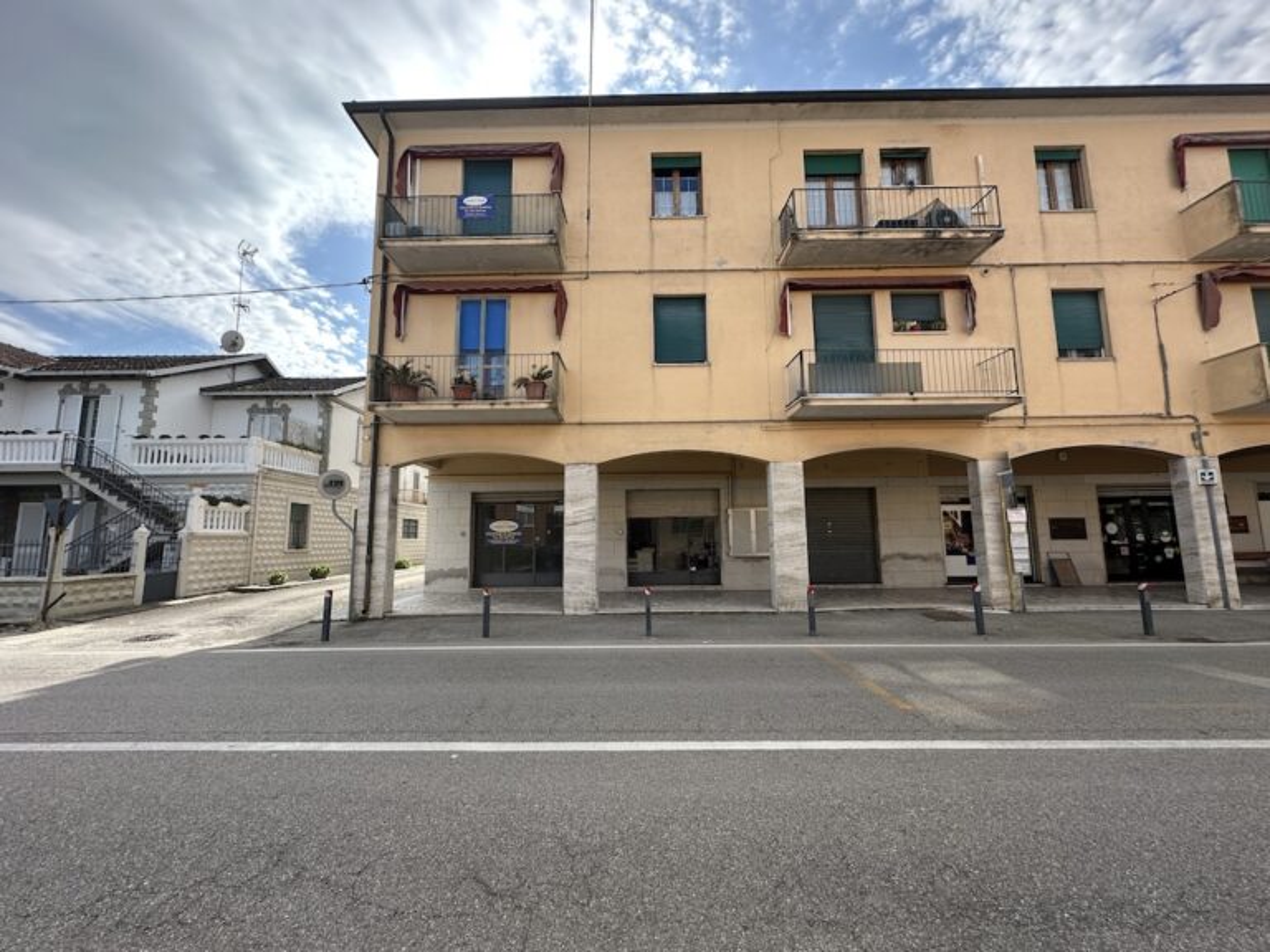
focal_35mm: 14
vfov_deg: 85.7
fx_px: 514
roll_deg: +1.2
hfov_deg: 102.1
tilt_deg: +6.9
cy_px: 476
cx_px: 635
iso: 40
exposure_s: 1/602
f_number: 2.2
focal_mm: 2.22
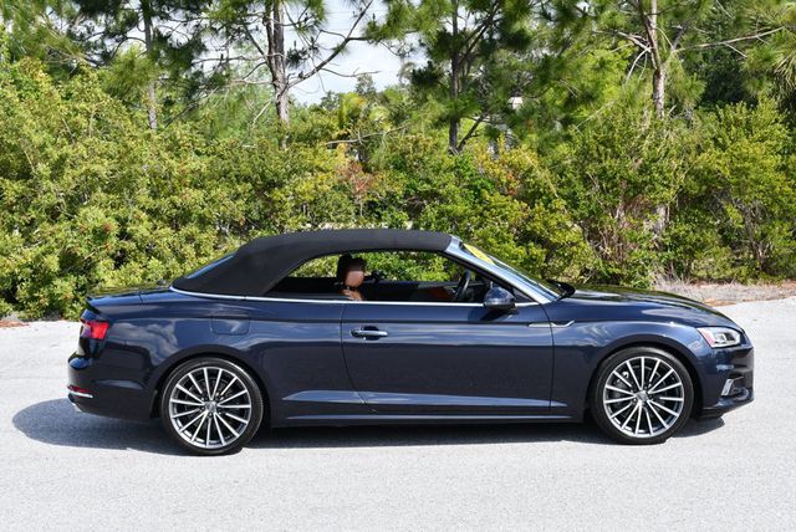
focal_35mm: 64
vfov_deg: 21.3
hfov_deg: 31.4
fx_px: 1416
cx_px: 398
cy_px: 266
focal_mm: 32
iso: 200
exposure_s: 1/250
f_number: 8
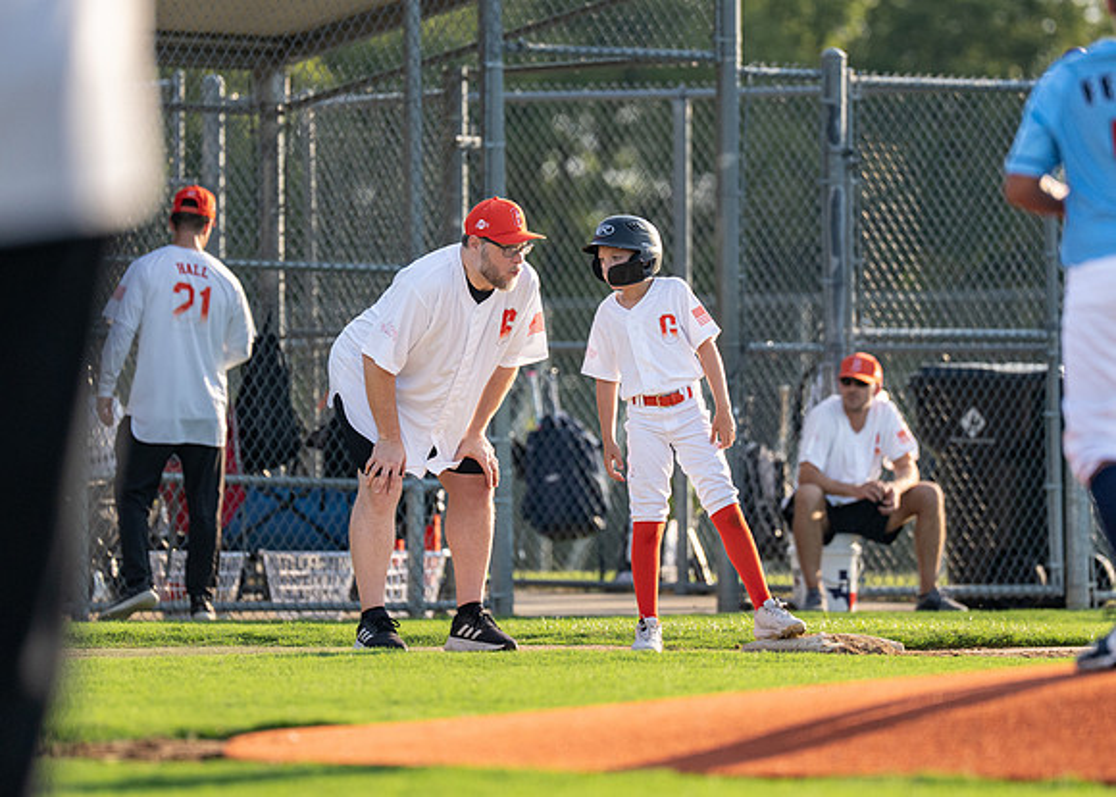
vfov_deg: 3.9
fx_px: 11616
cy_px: 357
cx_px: 549
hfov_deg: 5.5
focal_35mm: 367
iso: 400
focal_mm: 200
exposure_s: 1/3200
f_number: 2.8
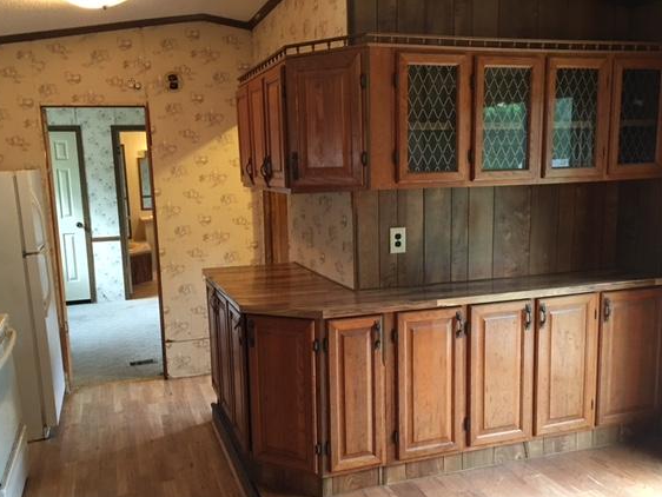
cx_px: 324
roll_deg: +3.2
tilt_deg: -9.7
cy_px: 281
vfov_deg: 42.9
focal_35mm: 33
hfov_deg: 55.3
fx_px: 631
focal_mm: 4.15
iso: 80
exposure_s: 1/10
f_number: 2.2
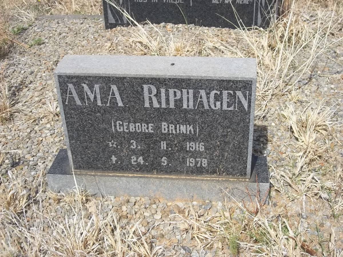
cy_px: 128
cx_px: 172
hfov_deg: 38.2
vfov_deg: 29.1
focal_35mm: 50
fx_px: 495
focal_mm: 8.8
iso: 80
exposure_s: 1/640
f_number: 3.6
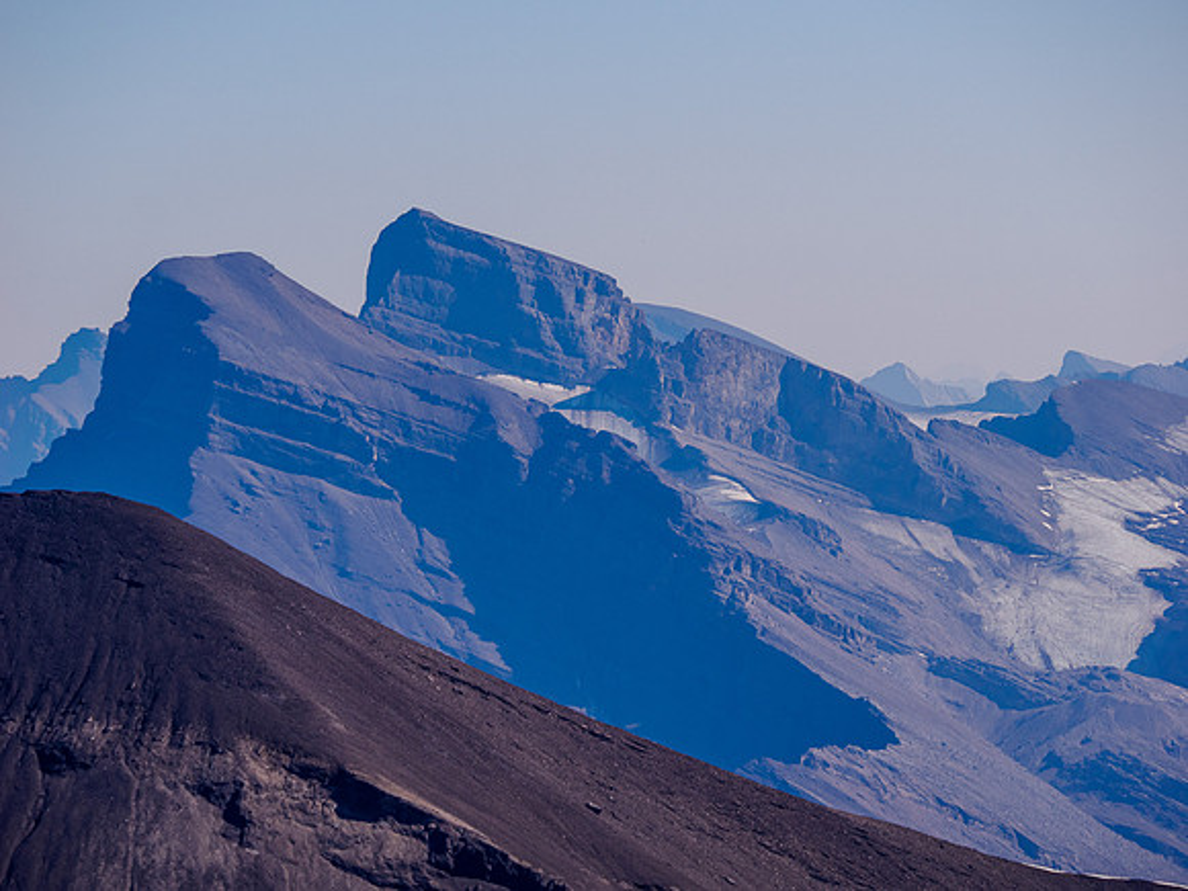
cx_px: 594
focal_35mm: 300
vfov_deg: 5.0
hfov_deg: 6.6
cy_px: 446
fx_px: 10296
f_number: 8
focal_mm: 150
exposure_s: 1/320
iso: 200
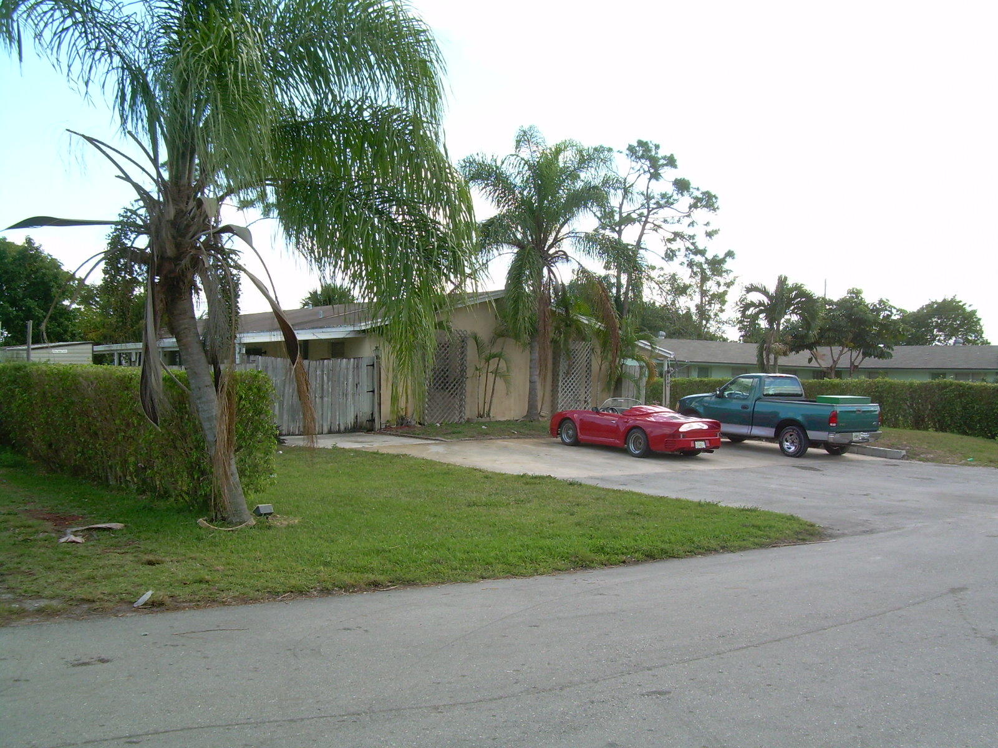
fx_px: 1096
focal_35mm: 38
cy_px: 374
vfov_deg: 37.7
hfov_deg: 49.0
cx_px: 499
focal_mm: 6.3
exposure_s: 1/177
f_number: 4.6
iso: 50
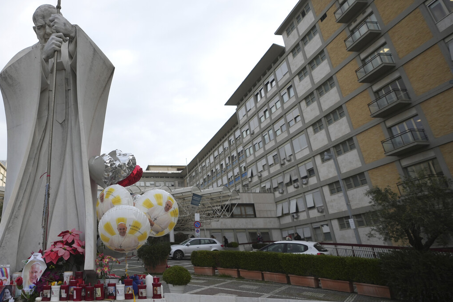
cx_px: 132
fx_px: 315
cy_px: 118
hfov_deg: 68.4
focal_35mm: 25
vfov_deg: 50.9
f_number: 2.8
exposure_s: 1/2000
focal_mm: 16
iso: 400
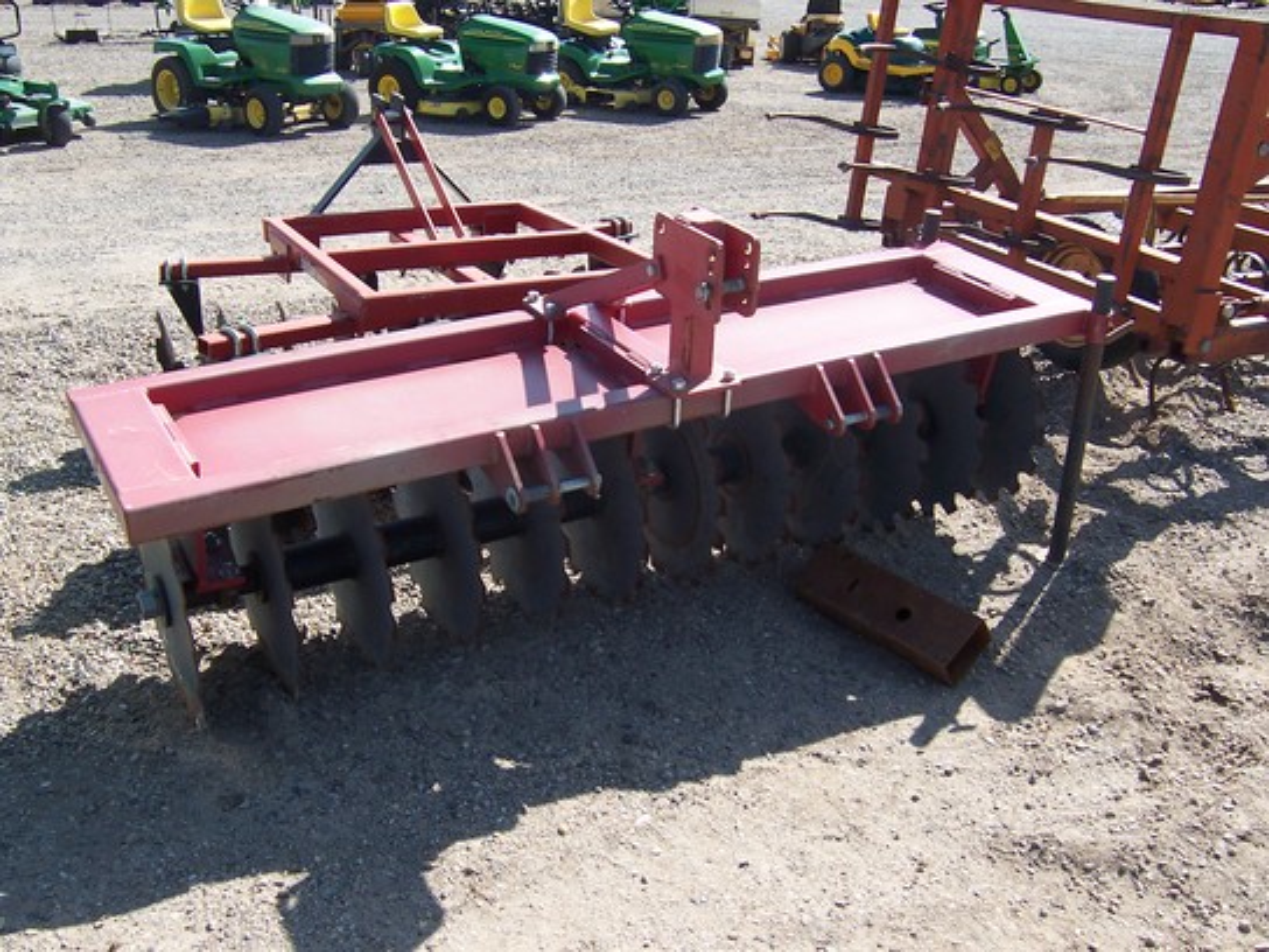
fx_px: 1320
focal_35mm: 36
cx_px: 634
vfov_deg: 39.7
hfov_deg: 51.4
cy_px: 476
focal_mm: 5.6
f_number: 4
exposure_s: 1/350
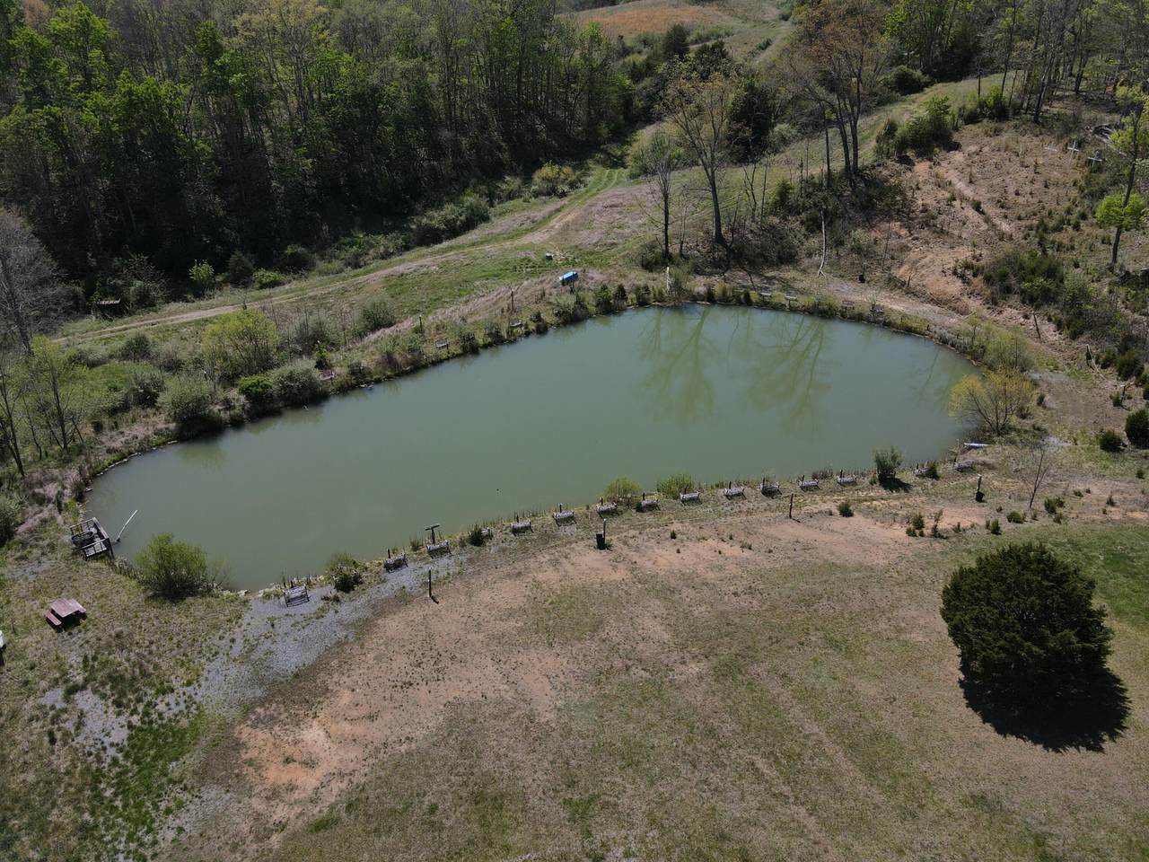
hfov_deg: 71.6
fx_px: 797
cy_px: 431
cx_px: 574
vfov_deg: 56.8
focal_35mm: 24
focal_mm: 4.5
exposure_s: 1/725
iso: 100
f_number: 2.8
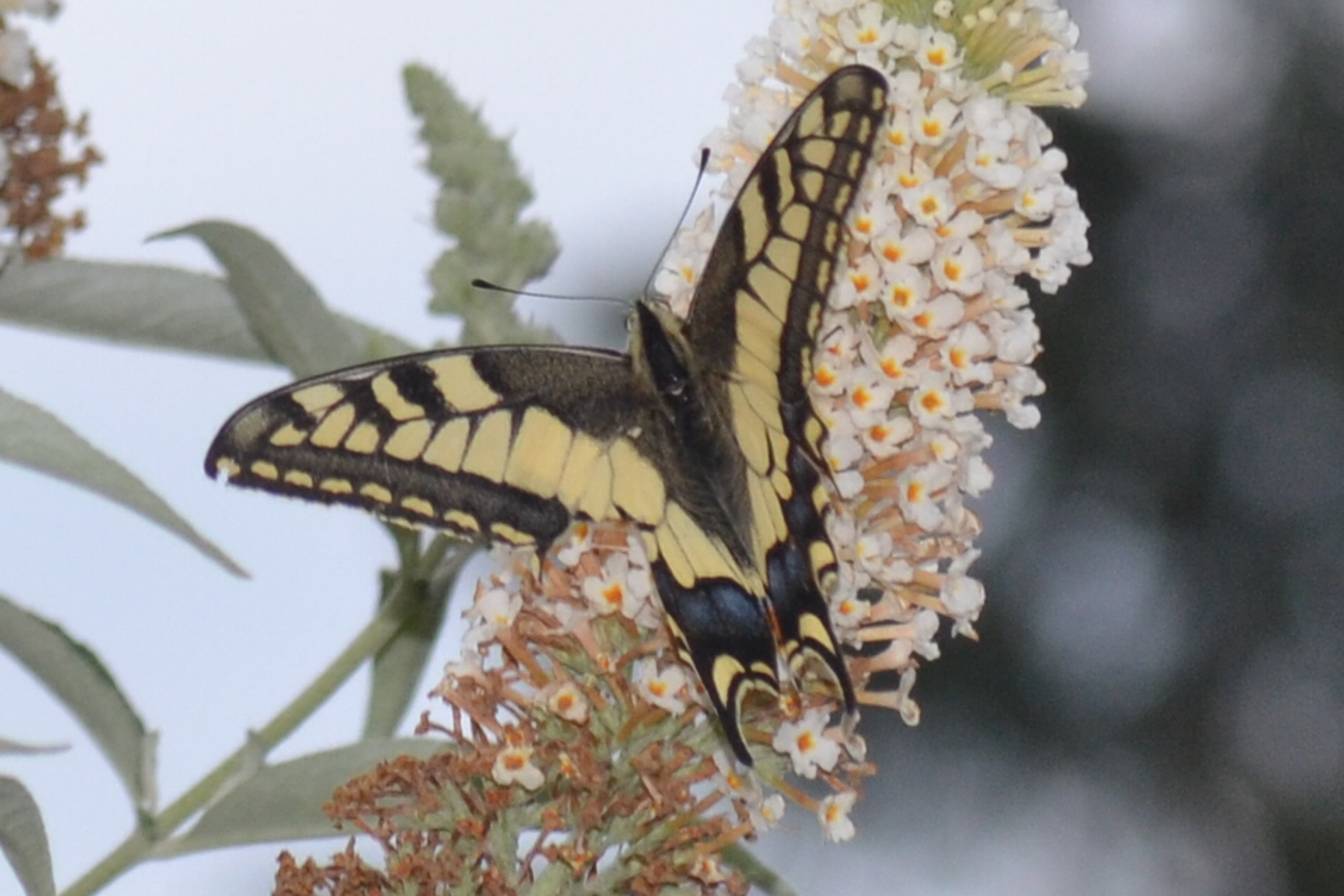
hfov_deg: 15.2
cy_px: 448
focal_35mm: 135
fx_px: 5040
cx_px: 672
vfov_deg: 10.2
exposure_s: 1/125
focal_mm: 90
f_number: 8
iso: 320
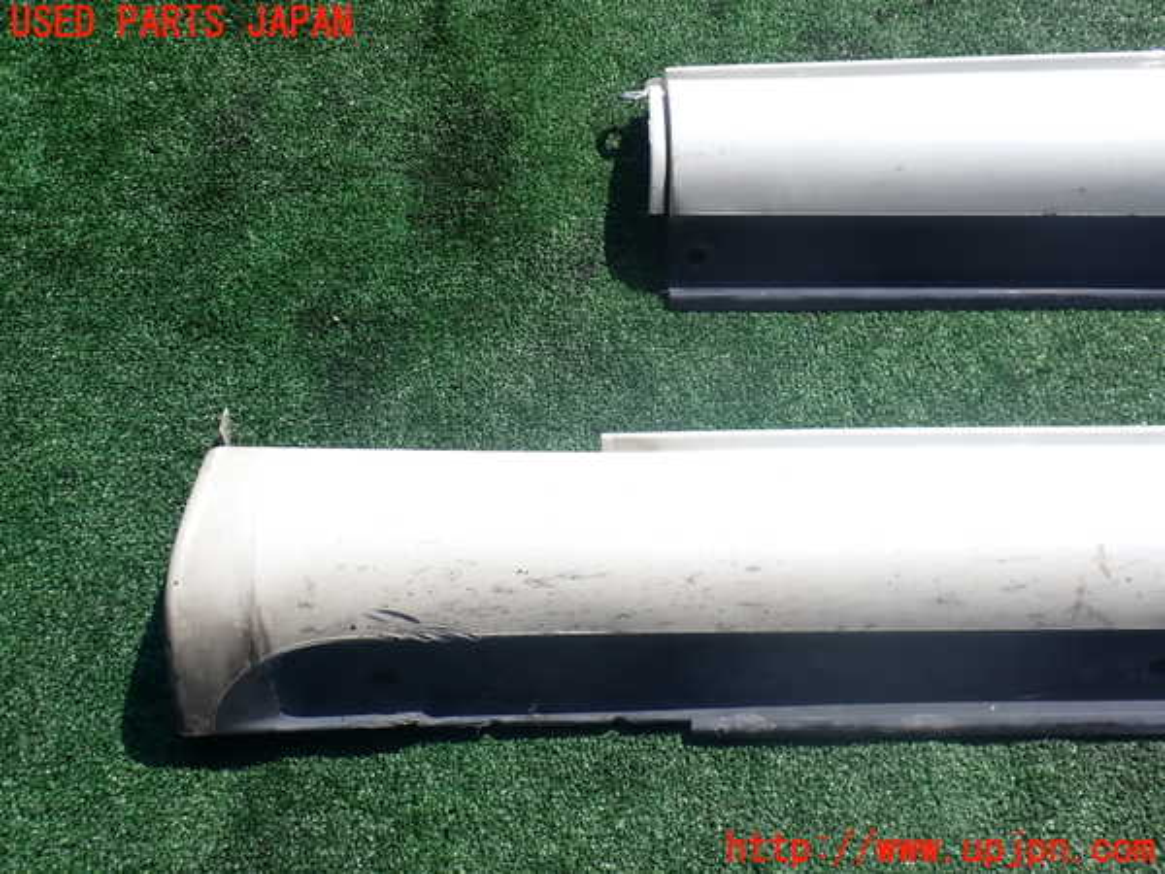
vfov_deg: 46.8
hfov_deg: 60.0
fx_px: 1010
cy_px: 437
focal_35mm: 30
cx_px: 582
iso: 100
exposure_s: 1/160
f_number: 9
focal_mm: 5.4
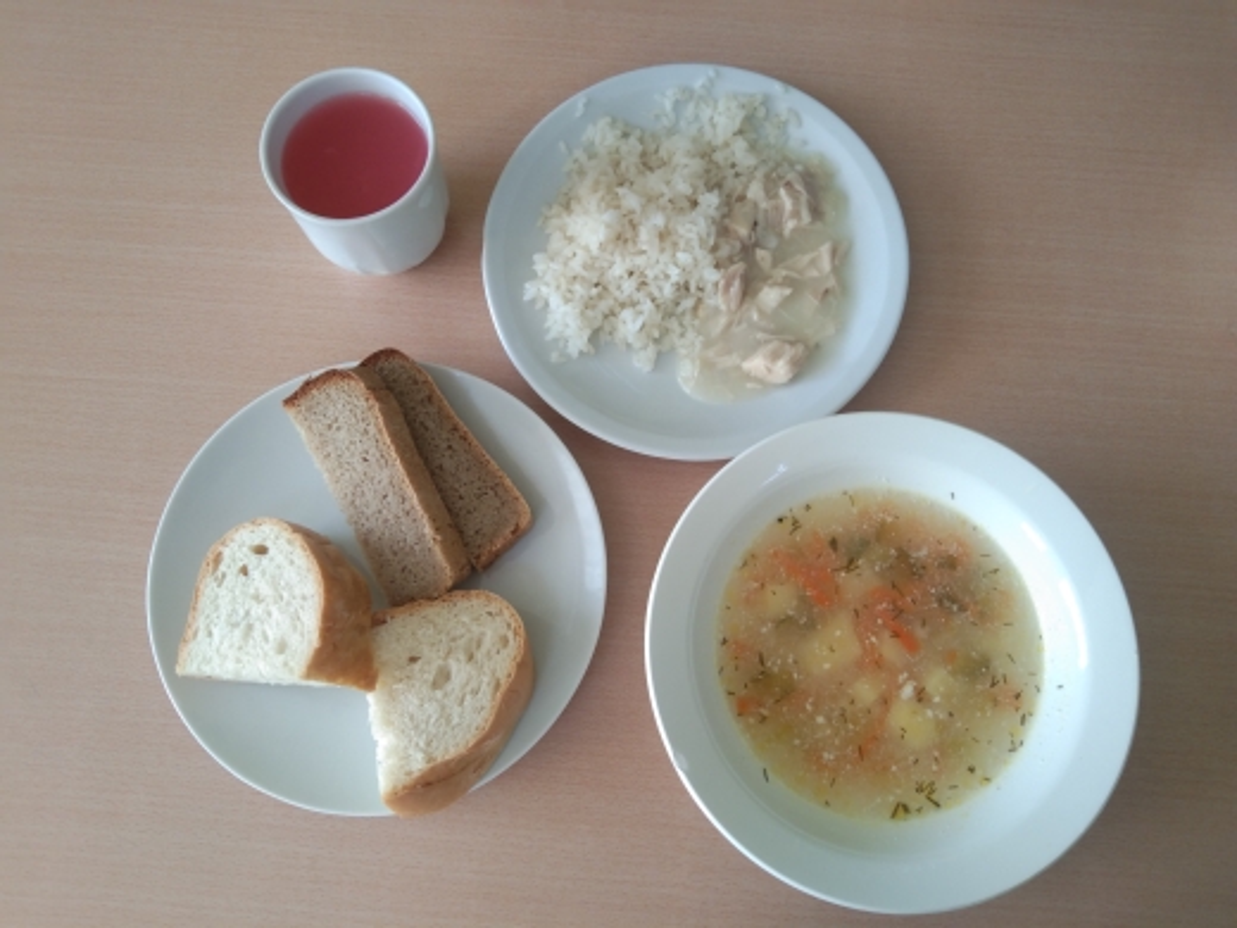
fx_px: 1072
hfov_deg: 60.0
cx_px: 618
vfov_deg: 46.8
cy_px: 464
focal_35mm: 30
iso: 144
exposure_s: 1/100
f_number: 2.2
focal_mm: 3.65
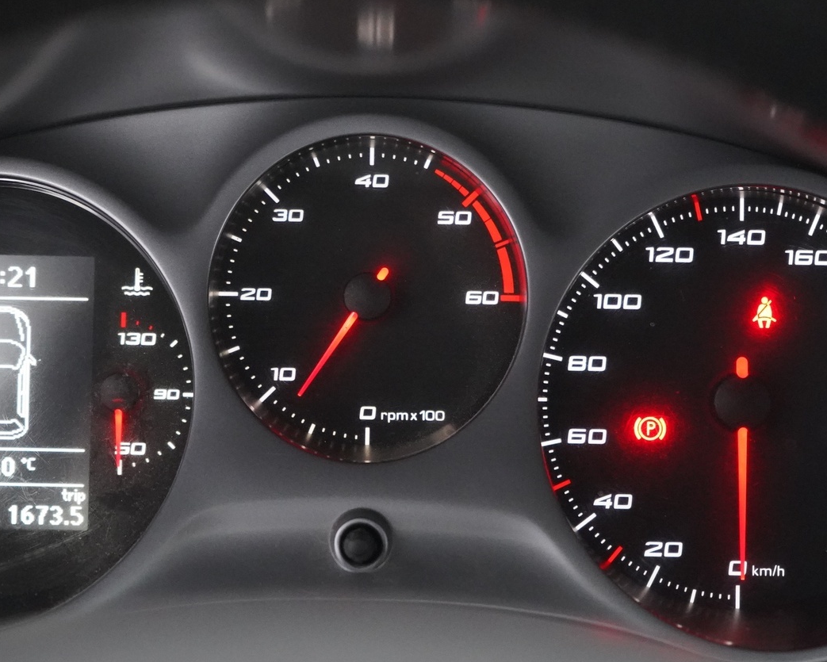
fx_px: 2497
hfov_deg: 18.8
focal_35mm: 102
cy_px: 323
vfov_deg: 15.1
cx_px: 358
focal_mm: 70
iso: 12800
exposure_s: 1/60
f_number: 5.6
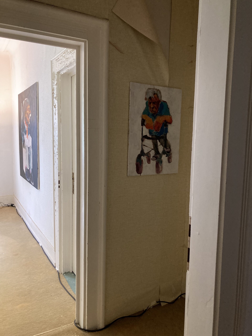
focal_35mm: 28
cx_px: 126
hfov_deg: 49.7
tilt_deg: -4.8
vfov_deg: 63.4
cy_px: 168
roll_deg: -2.4
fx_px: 272
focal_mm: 3.99
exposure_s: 1/25
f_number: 1.8
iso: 320
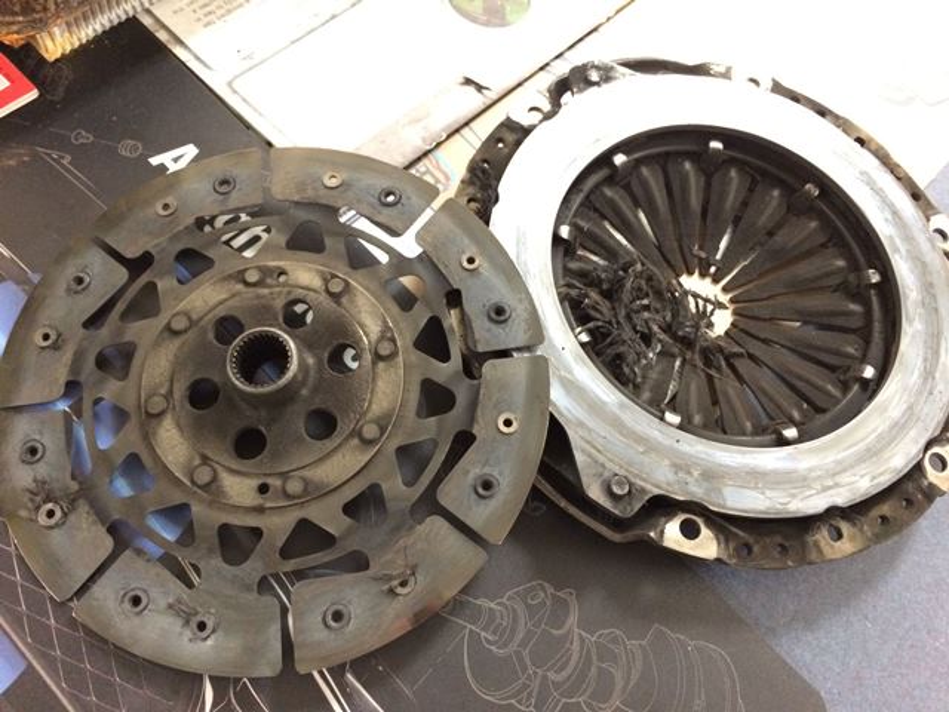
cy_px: 356
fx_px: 795
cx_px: 474
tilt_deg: -64.4
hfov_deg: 61.7
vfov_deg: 48.2
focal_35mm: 29
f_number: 2.2
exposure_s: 1/15
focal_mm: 4.15
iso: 640
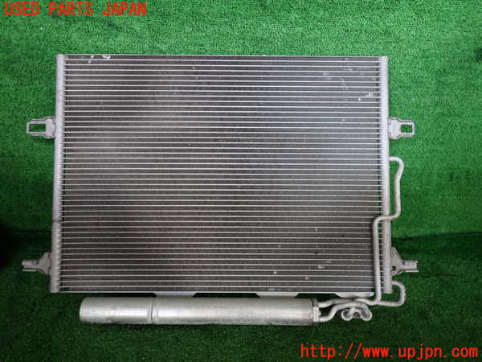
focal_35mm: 25
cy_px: 181
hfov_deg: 69.4
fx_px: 348
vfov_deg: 54.9
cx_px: 241
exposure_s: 1/50
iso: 200
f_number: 2
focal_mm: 4.5
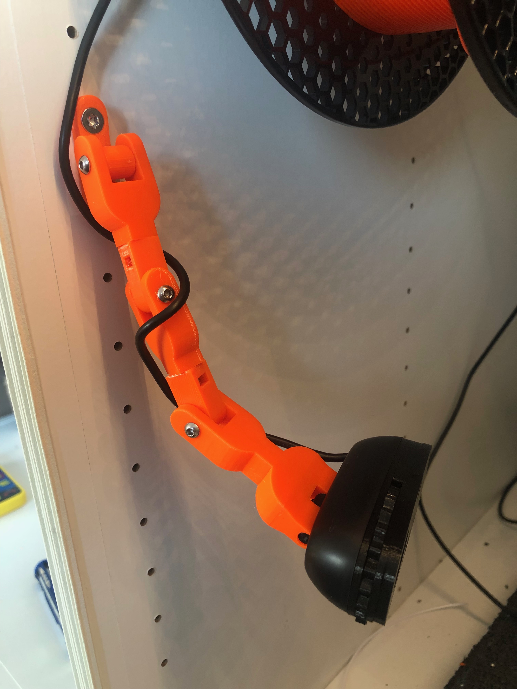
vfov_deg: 63.4
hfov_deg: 49.7
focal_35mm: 28
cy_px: 344
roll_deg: +3.6
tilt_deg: -19.4
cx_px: 258
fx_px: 558
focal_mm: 3.99
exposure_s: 1/17
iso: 40
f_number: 1.8
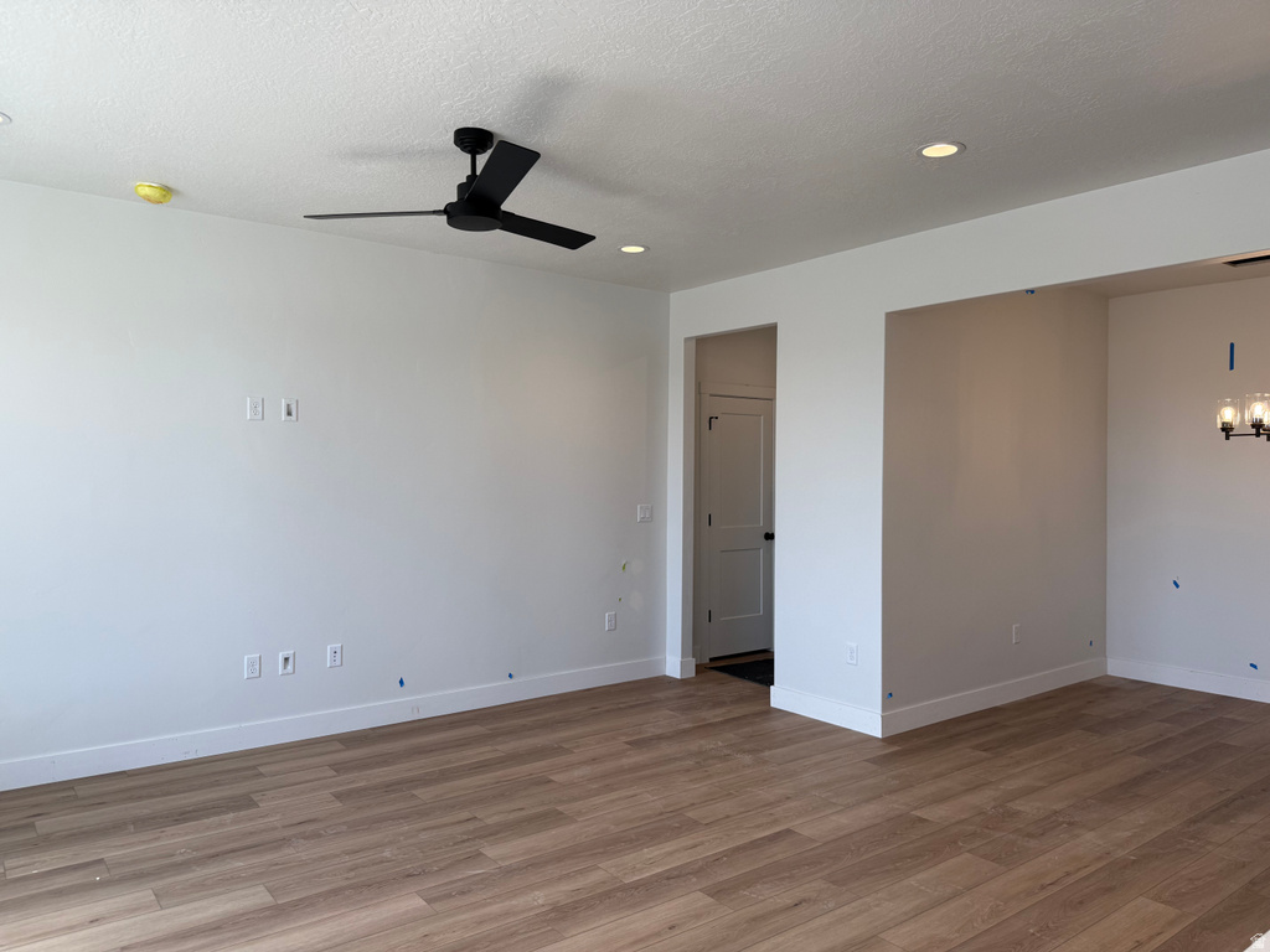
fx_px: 881
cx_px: 635
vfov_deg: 56.8
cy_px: 476
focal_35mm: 24
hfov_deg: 71.6
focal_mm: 6.76
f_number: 1.78
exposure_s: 1/443
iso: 80
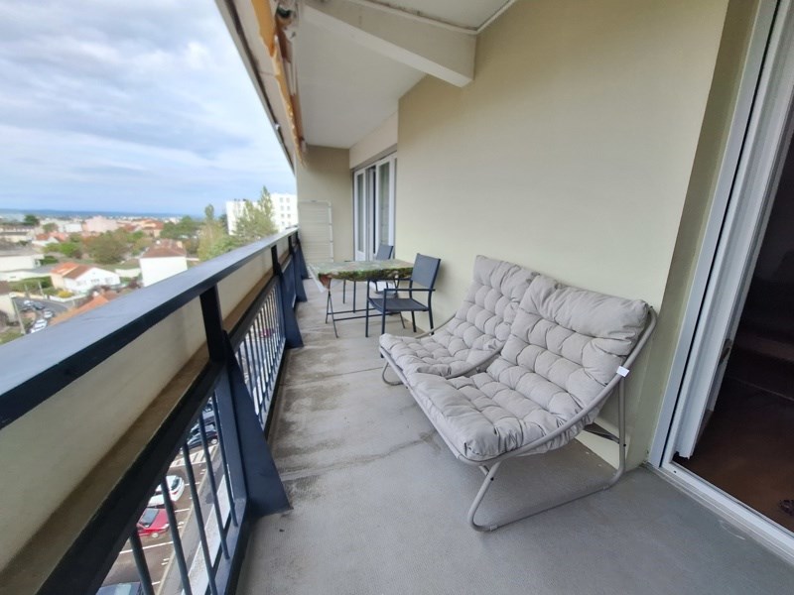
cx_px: 397
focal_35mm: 13
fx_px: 298
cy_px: 298
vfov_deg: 89.9
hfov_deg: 106.2
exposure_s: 1/972
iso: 40
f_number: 2.2
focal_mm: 1.74
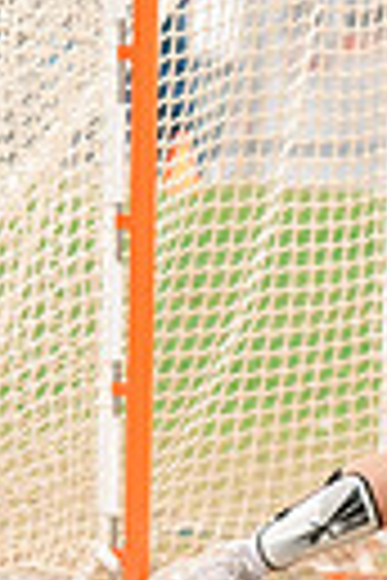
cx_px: 452
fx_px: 19139
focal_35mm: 1187
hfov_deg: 1.2
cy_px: 337
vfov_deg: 1.7
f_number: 2.8
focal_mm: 160
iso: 280
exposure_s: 1/1250
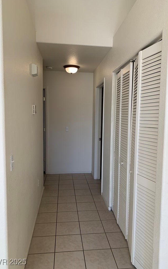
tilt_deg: -4.6
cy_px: 133
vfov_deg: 66.5
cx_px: 93
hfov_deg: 44.5
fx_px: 205
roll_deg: +0.2
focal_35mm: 28
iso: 50
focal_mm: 4.25
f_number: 1.8
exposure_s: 1/120
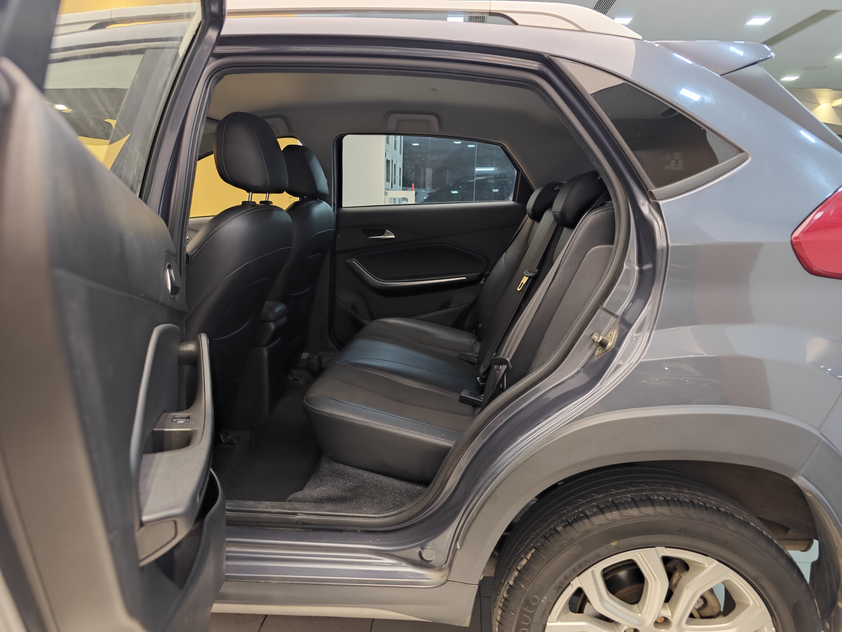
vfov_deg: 58.9
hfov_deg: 73.9
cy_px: 316
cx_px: 421
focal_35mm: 23
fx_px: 559
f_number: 1.9
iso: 640
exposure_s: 1/33.3
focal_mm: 8.7
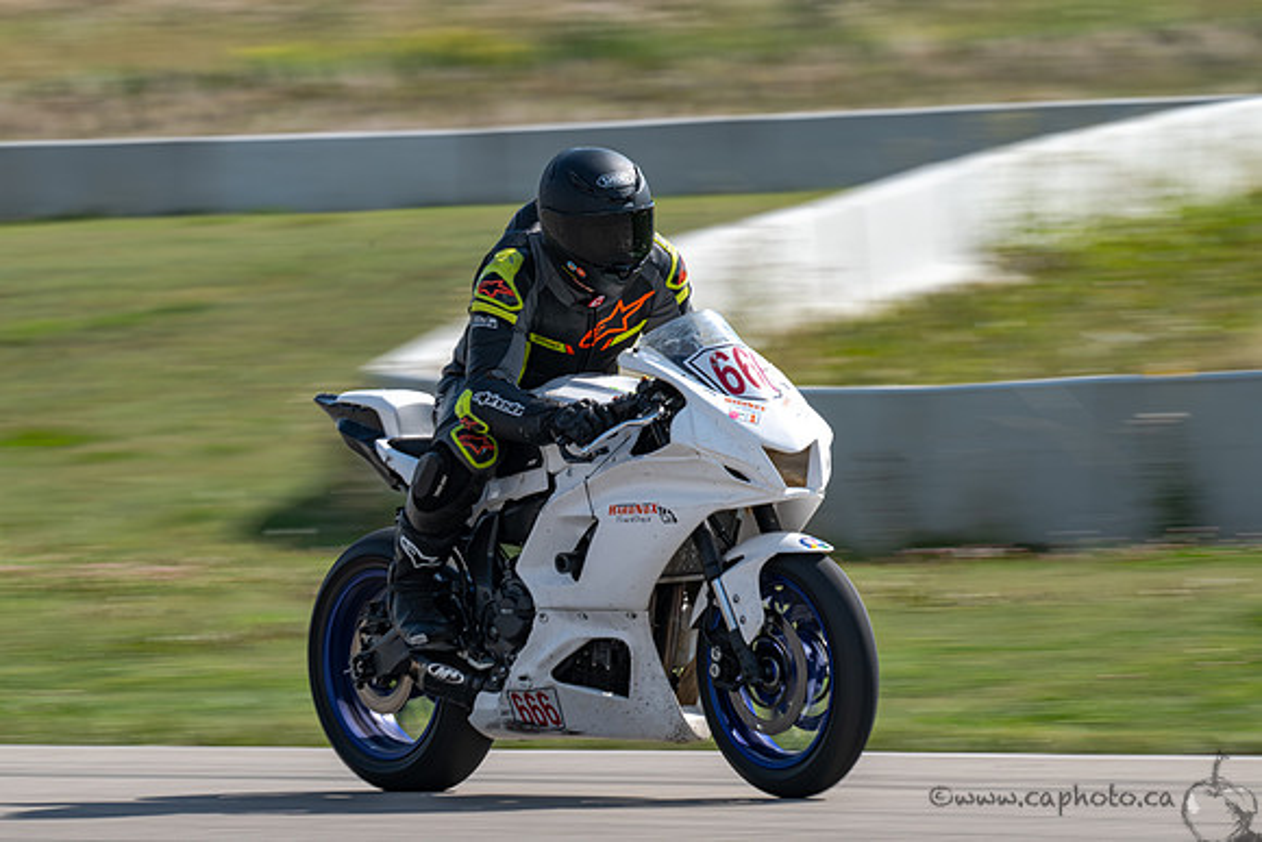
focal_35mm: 407
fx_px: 14254
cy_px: 421
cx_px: 529
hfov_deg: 5.1
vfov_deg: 3.4
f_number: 16
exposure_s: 1/160
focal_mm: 350
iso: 180
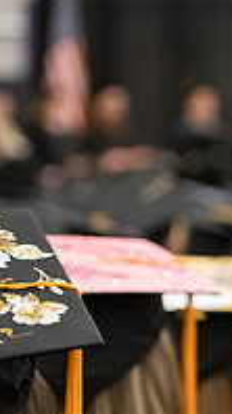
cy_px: 365
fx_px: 2862
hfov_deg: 4.6
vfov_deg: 8.2
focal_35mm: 261
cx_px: 502
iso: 4000
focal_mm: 85
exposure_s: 1/200
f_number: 3.5
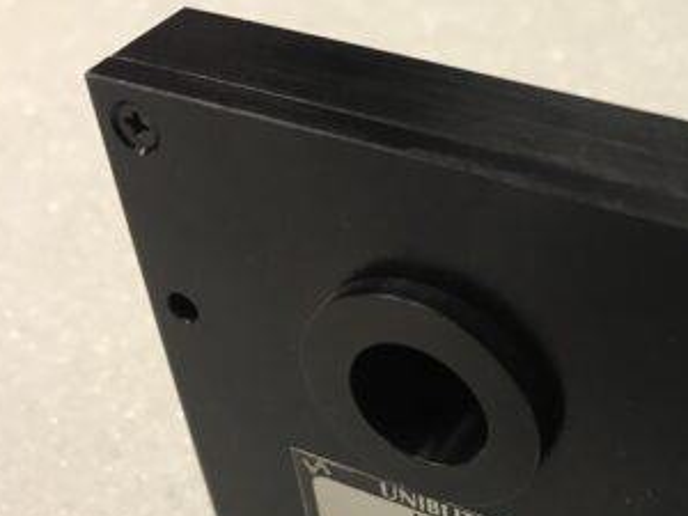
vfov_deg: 25.7
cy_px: 399
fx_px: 1113
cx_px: 562
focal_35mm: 56
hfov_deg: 33.3
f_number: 1.8
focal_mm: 3.99
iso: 40
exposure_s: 1/17
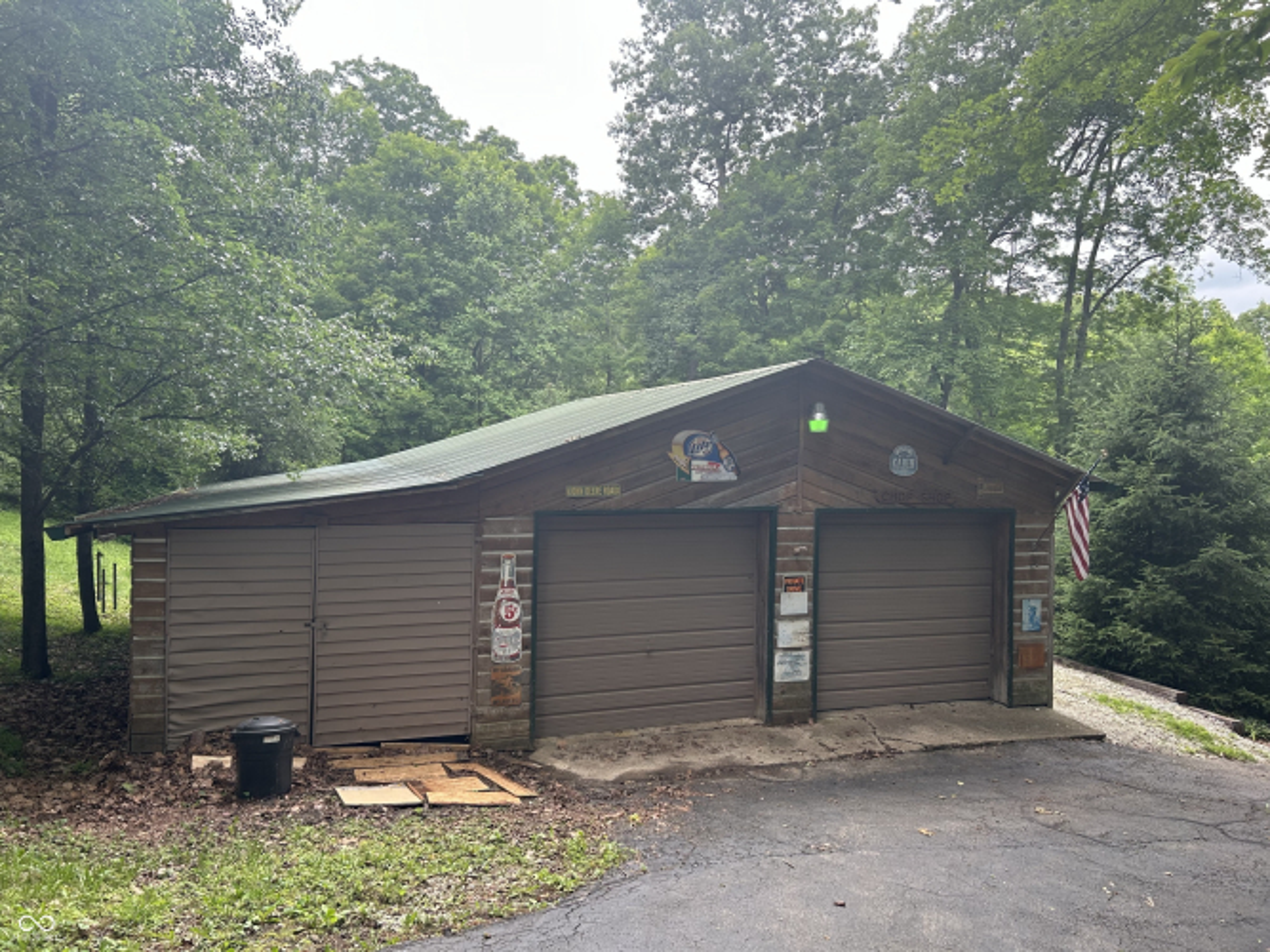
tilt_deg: -2.6
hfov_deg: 67.3
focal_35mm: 26
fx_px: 954
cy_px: 476
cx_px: 635
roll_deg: -0.5
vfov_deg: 53.0
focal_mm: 5.7
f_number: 1.5
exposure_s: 1/313
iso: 50
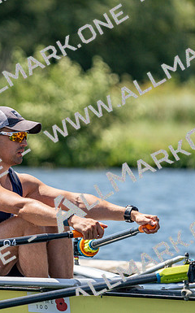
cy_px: 156
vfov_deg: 3.5
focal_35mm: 601
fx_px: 5120
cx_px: -15
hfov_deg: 2.2
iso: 400
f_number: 6.3
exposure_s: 1/2000
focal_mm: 391
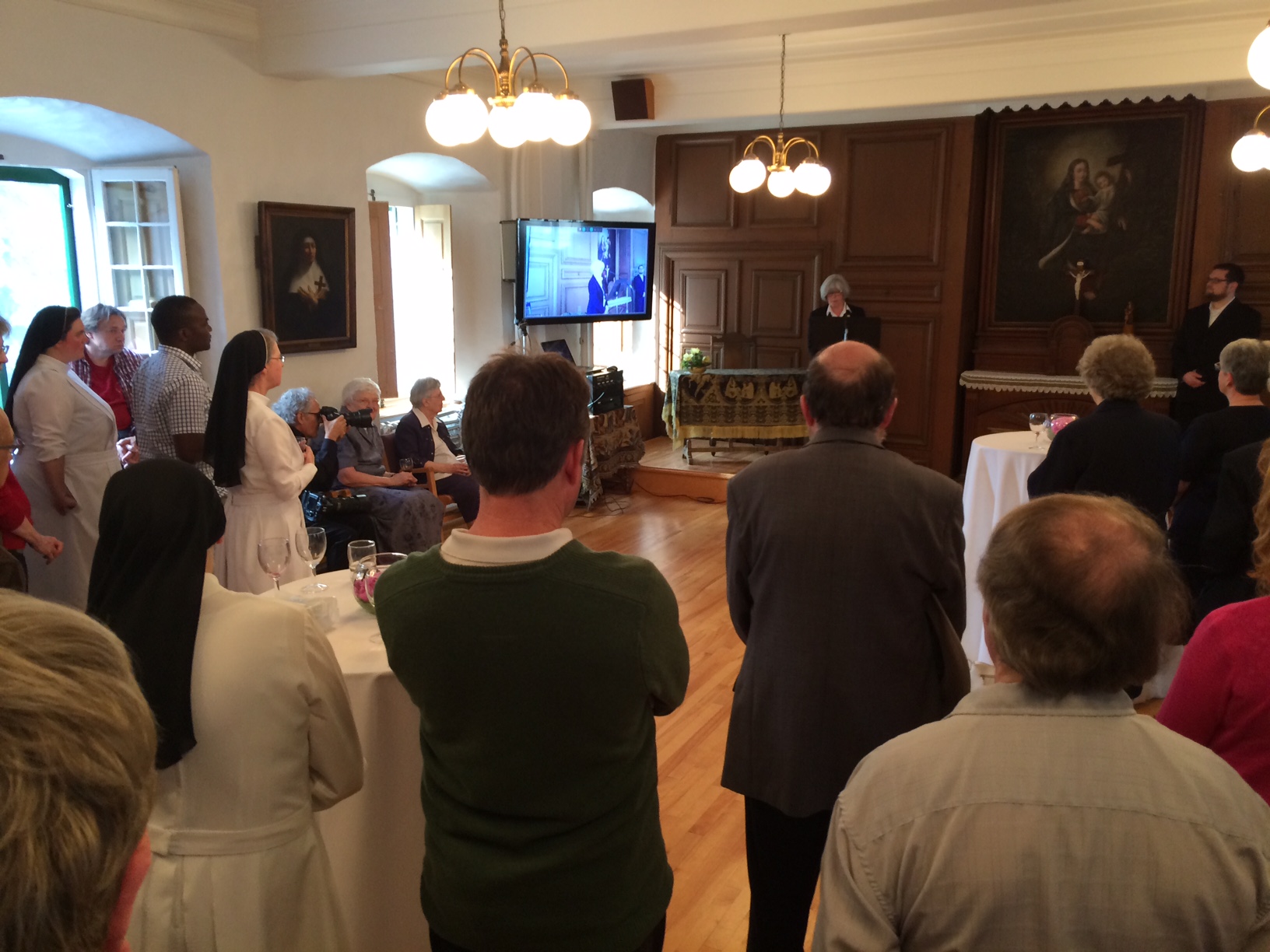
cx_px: 635
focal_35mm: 29
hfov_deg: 61.7
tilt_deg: -11.4
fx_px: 1064
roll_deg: +0.7
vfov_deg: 48.2
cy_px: 476
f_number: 2.2
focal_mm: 4.15
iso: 100
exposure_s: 1/30
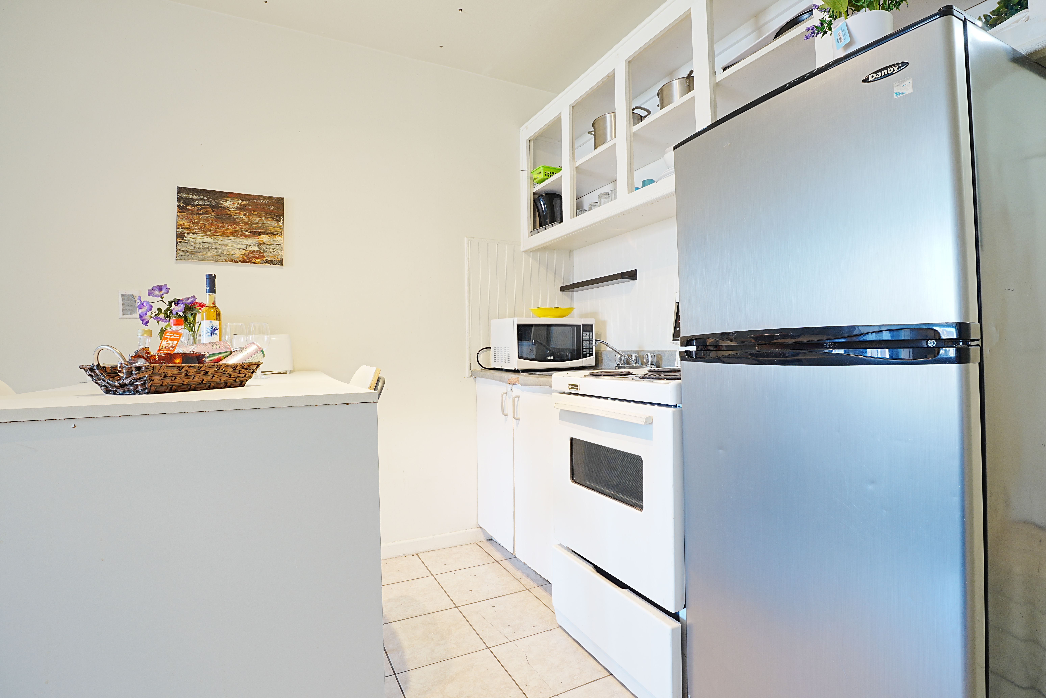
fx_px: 479
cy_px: 349
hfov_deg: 95.0
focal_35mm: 16
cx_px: 523
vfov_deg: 72.1
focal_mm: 11
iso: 100
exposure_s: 1
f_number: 8
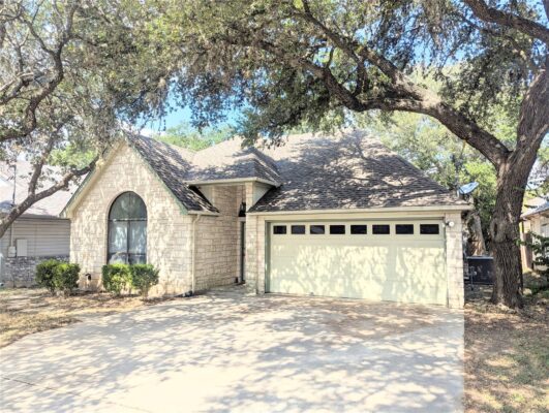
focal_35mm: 24
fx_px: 381
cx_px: 274
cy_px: 206
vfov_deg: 57.0
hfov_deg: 71.5
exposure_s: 1/967
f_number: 1.85
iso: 34
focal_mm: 6.81
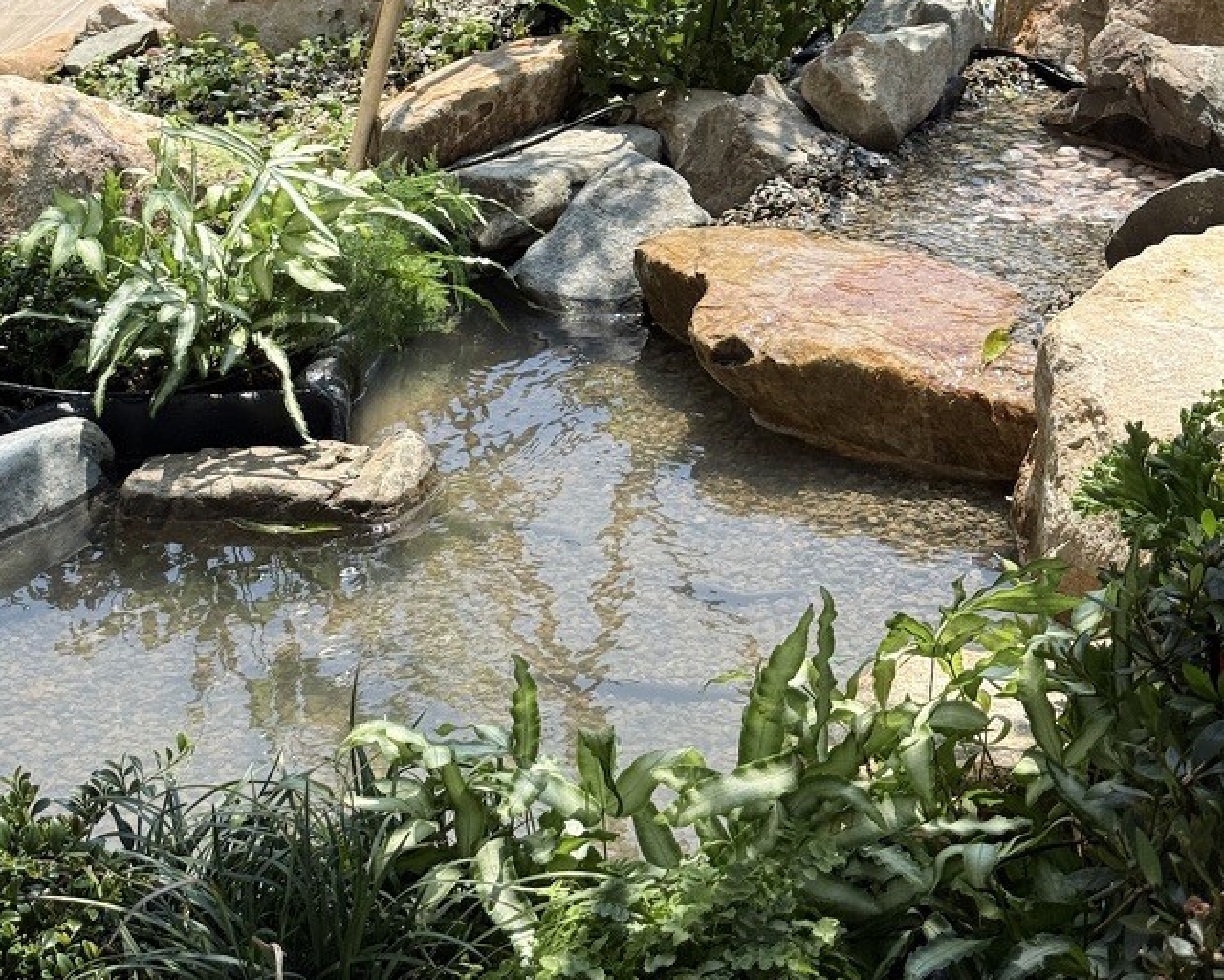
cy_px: 159
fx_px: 2717
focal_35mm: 75
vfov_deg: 20.1
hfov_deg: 25.4
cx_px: 511
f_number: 1.78
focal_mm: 6.76
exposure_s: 1/3378
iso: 80
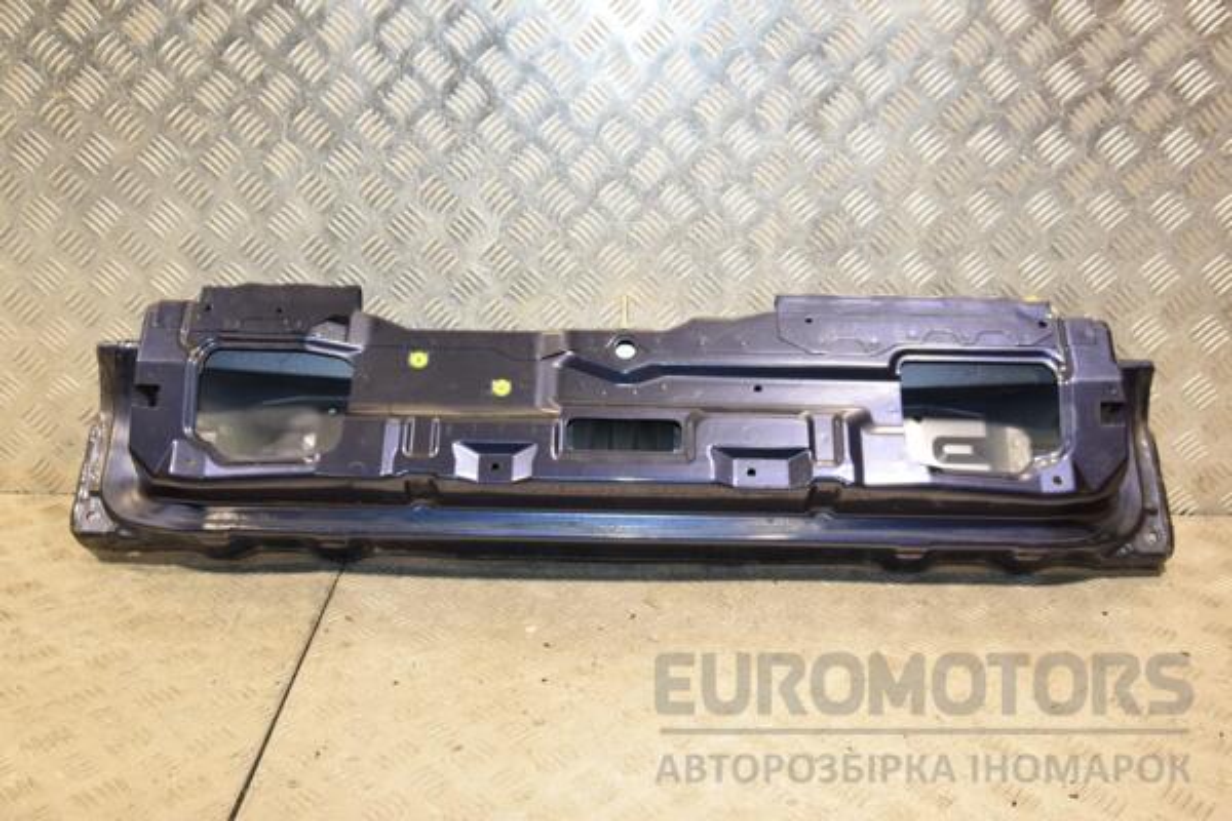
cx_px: 616
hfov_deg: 49.6
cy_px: 410
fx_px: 1335
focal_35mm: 39
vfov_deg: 34.2
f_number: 5
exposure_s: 1/200
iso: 800
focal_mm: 26
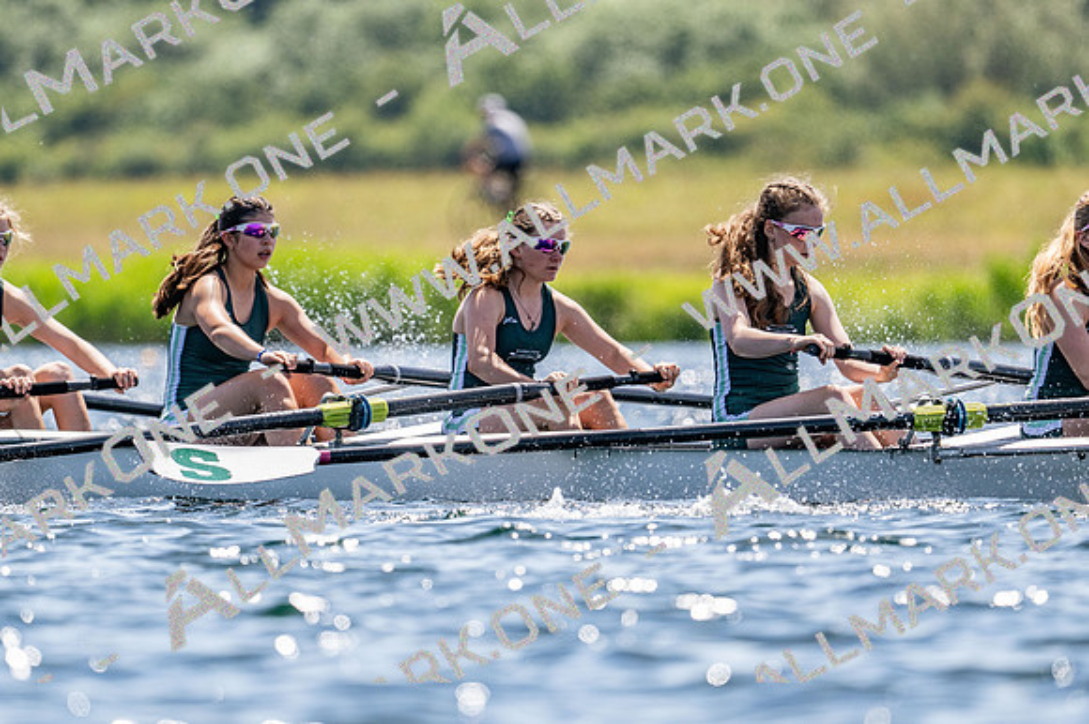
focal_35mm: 600
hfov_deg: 3.4
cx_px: 544
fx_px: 18139
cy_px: 362
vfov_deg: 2.3
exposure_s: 1/2500
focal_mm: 400
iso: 200
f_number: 4.5
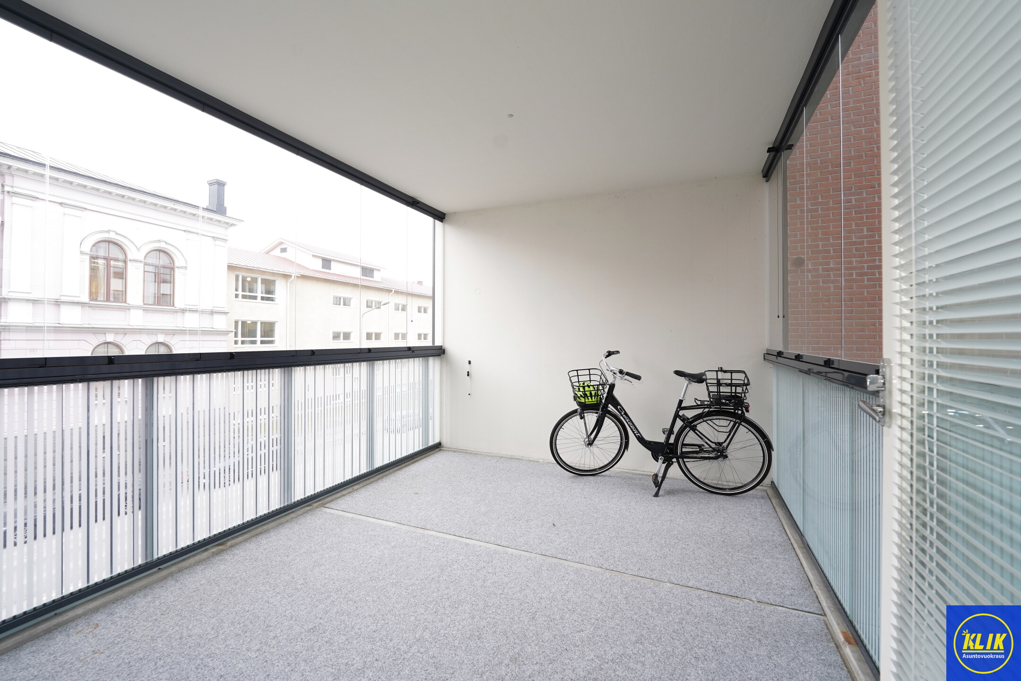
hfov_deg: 104.3
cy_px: 340
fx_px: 397
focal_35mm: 14
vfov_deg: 81.2
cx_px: 510
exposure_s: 1/30
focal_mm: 14
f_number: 6.3
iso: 400
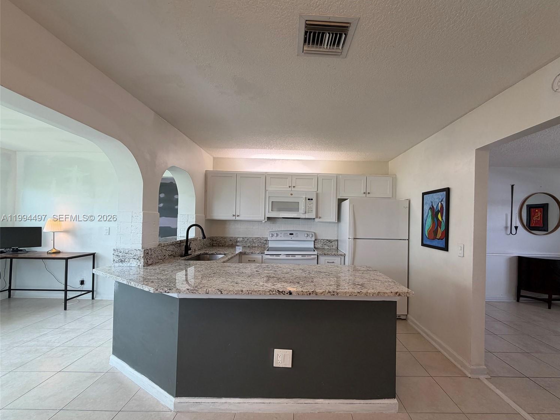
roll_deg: -1.2
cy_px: 218
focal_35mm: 15
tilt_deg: +1.1
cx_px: 300
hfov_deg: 98.0
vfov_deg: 81.7
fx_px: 243
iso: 100
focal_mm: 2.22
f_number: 2.2
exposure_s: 1/120
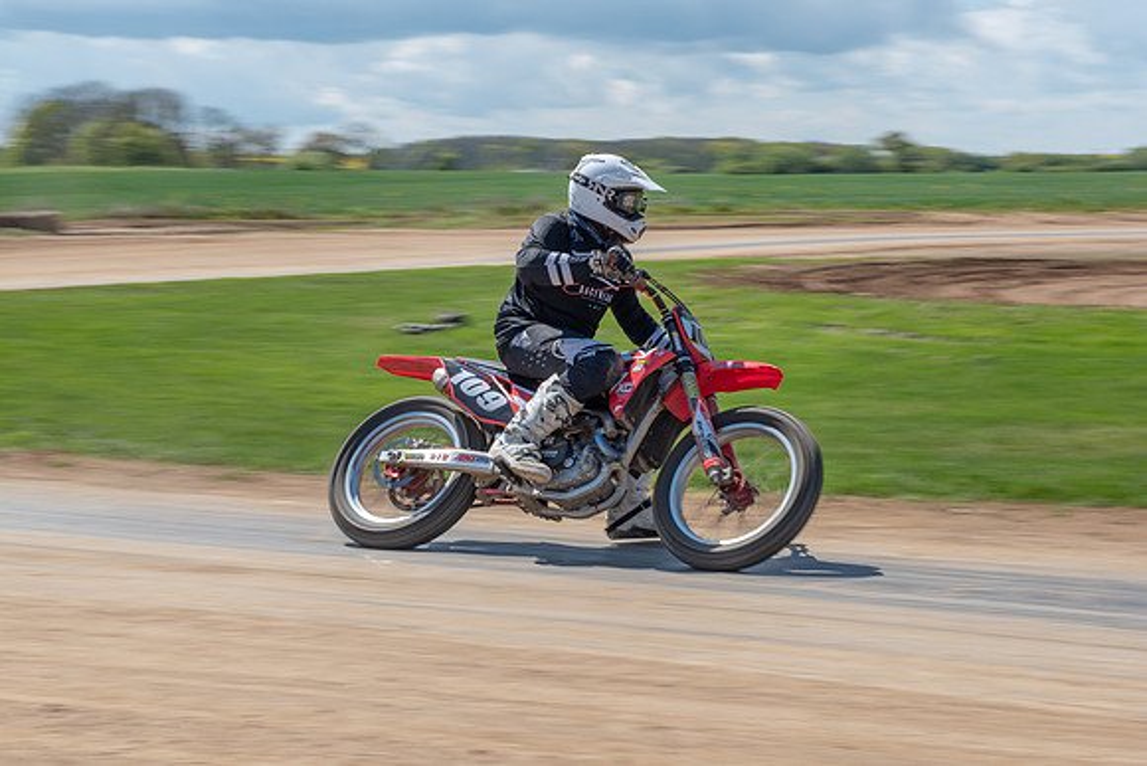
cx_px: 611
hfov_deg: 26.1
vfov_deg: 17.6
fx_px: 2474
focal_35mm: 78
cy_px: 389
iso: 100
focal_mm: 70
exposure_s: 1/160
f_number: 8
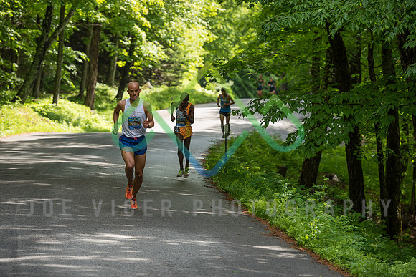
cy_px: 138
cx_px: 208
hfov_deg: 12.8
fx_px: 1849
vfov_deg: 8.6
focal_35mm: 160
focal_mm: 160
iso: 200
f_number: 5.6
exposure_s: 1/200
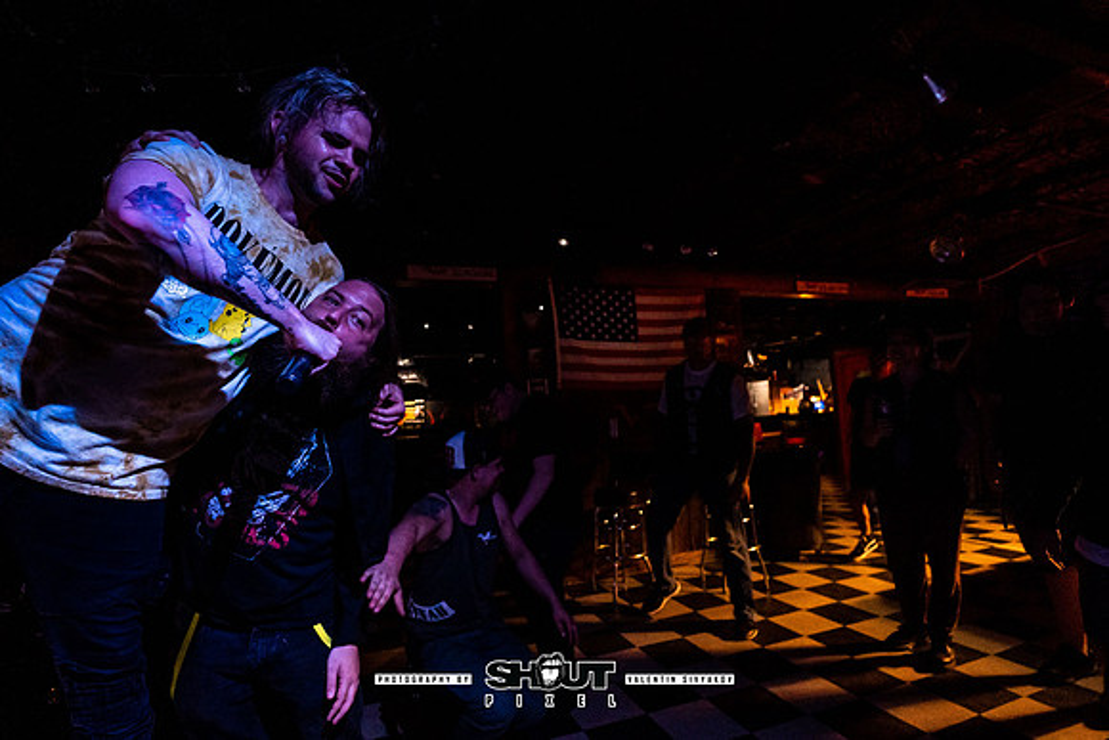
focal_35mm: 17
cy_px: 368
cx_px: 546
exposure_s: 1/200
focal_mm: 14
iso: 2000
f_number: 2.8
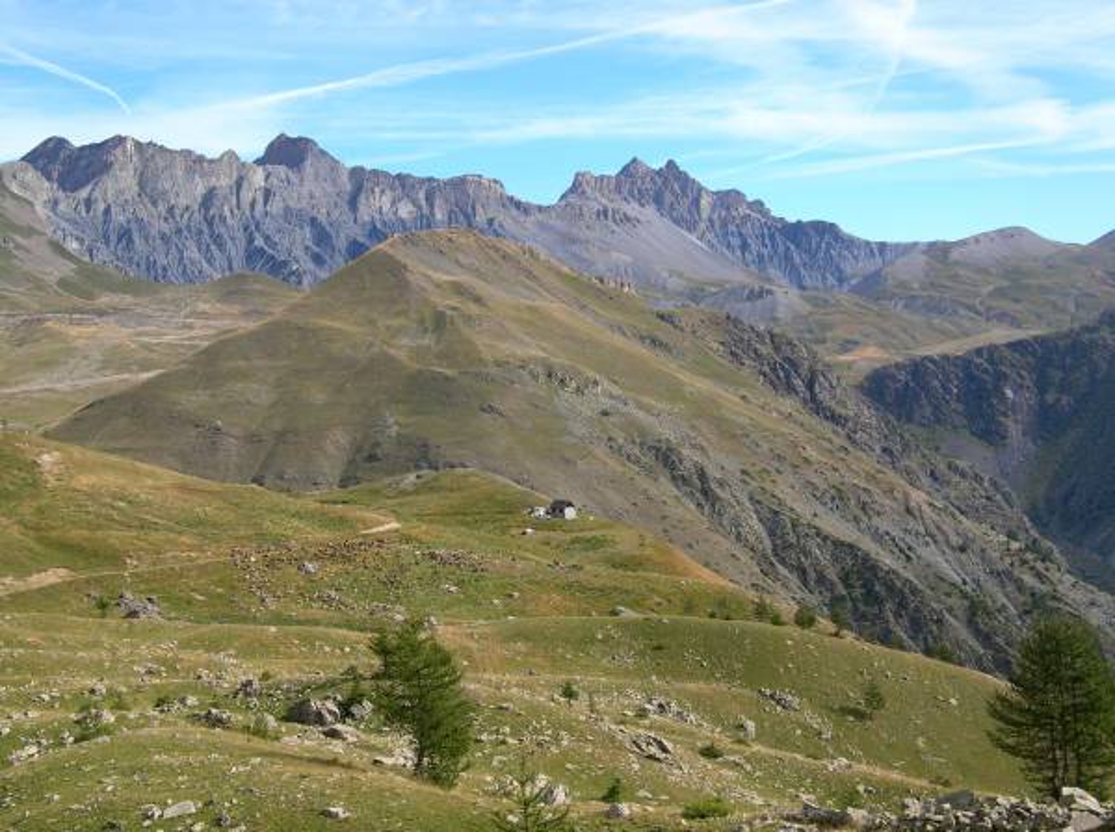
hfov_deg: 33.3
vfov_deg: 25.2
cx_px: 558
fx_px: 1865
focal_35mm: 58
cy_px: 416
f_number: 4.4
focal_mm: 9.6
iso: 50
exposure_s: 1/290
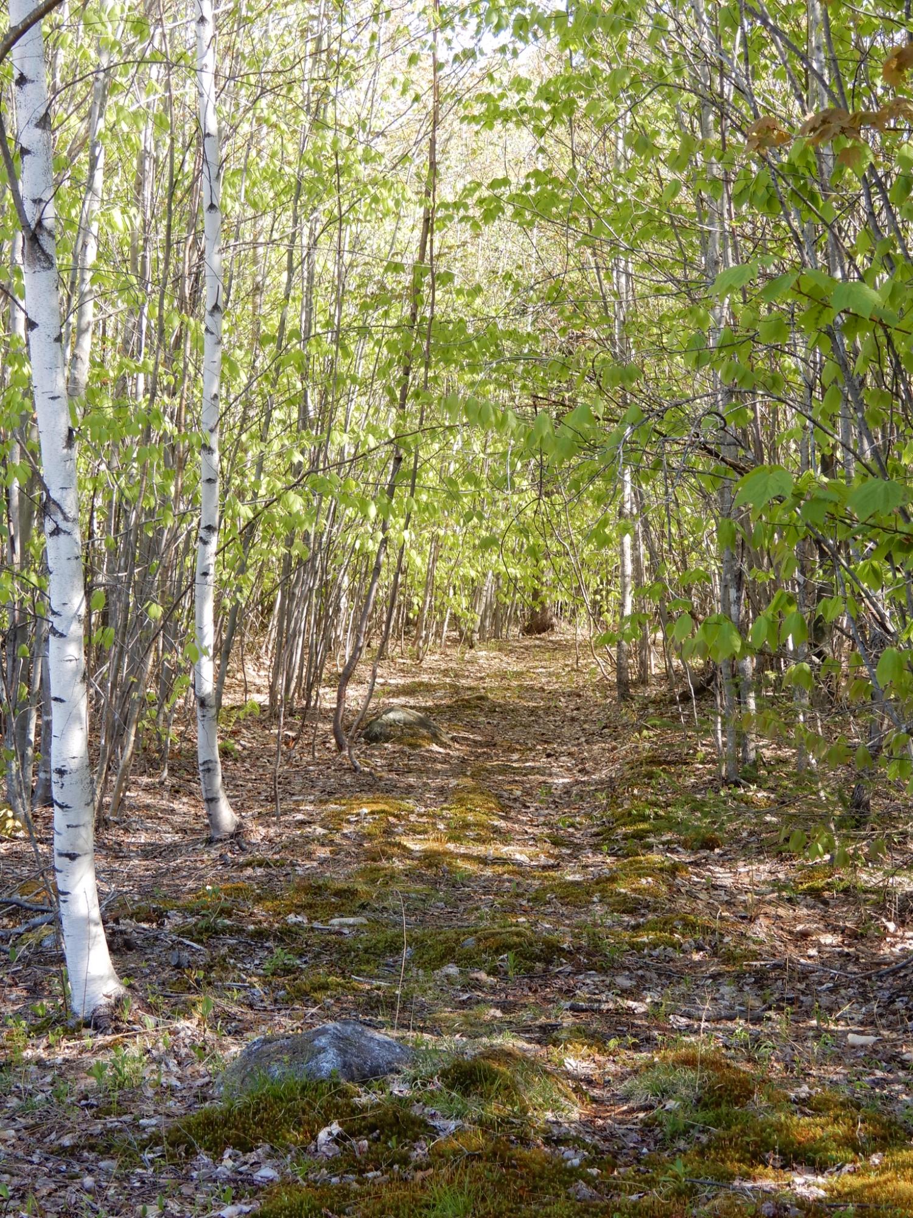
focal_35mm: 65
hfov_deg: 22.6
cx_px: 456
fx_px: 2286
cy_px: 609
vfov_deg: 29.8
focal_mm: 11.6
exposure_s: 1/60
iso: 80
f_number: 4.5
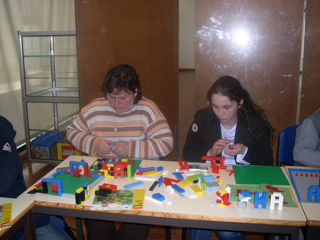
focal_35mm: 38
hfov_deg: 49.0
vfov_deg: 37.7
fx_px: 351
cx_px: 160
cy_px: 120
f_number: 2.8
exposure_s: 1/60
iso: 100
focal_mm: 8
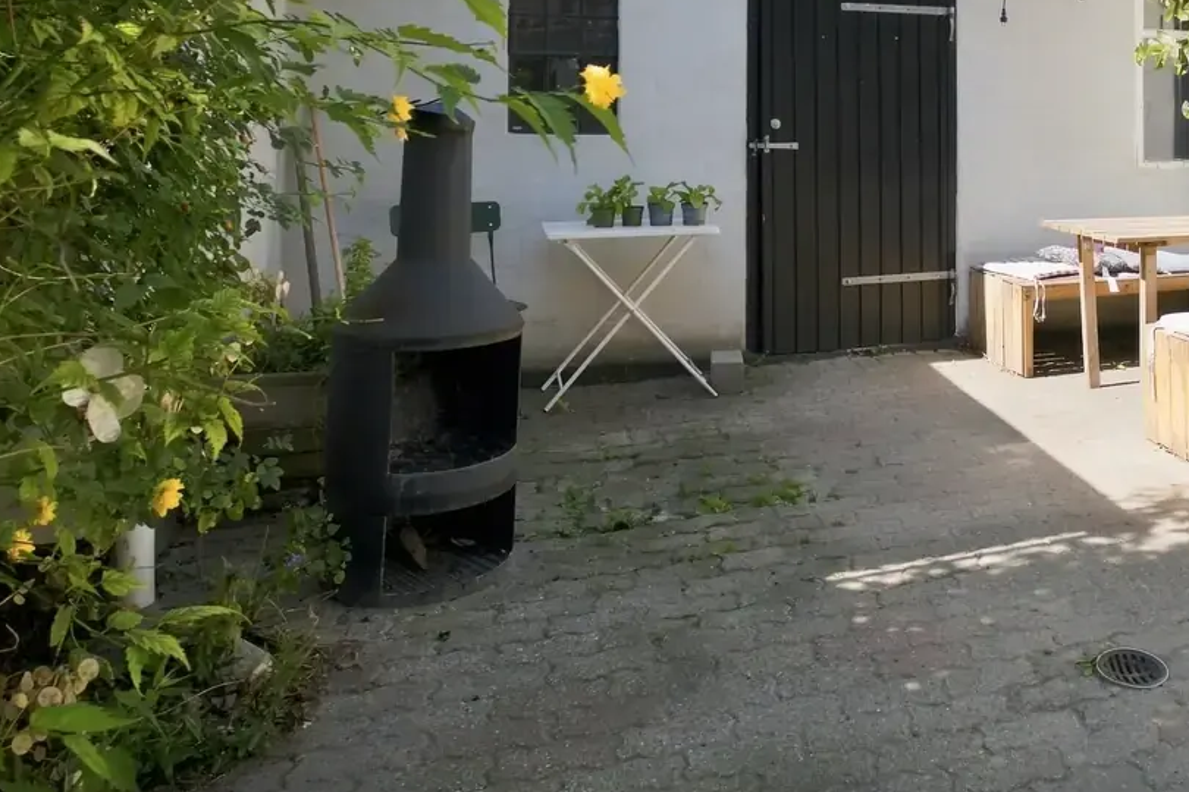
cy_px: 103
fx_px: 1057
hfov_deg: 54.7
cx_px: 951
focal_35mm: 32
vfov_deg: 38.7
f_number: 8
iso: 200
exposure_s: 1/125
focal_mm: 12
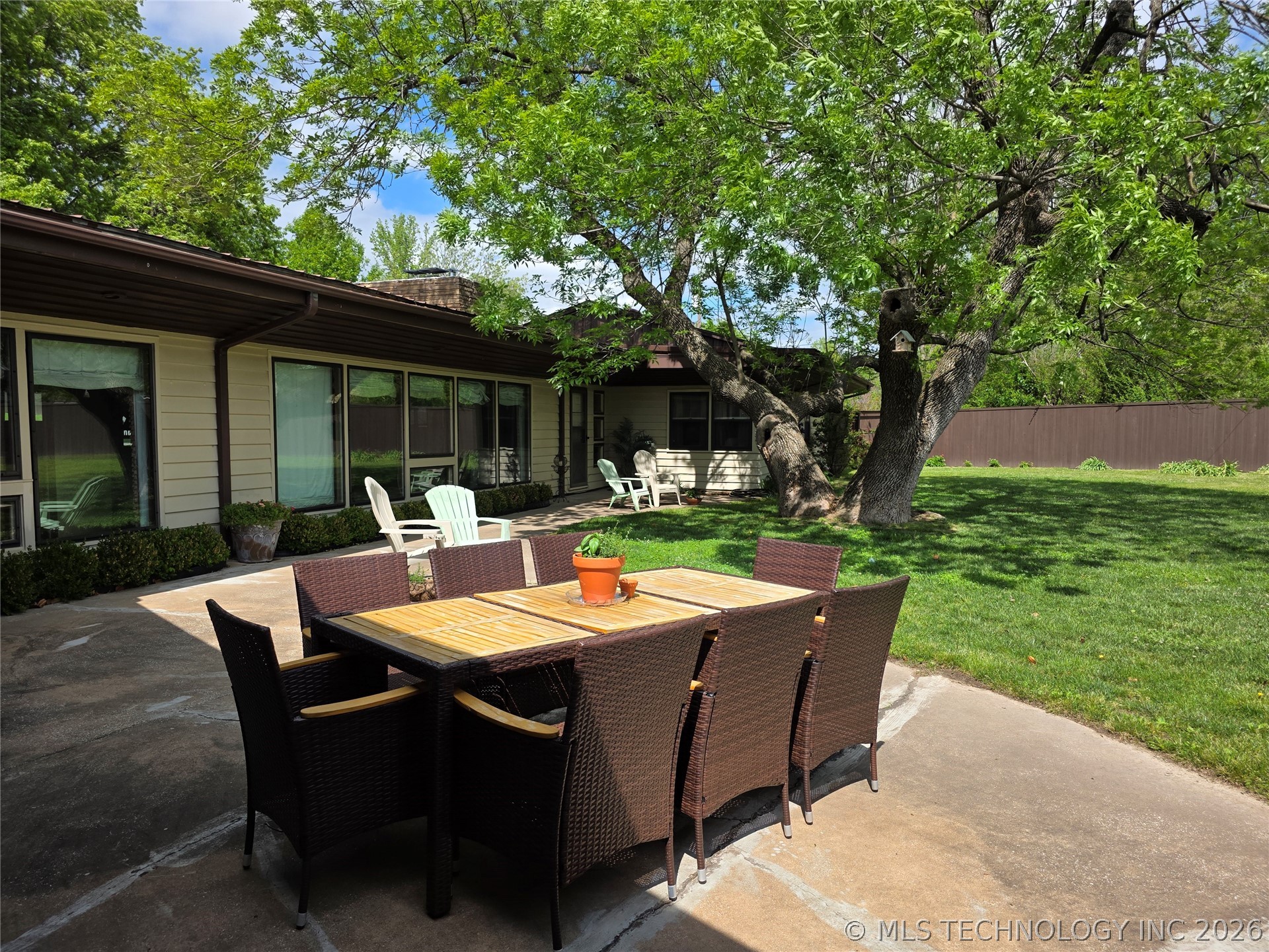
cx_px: 634
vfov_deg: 58.9
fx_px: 843
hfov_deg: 73.9
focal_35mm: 23
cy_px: 476
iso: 80
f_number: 1.7
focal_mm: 6.3
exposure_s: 1/4057
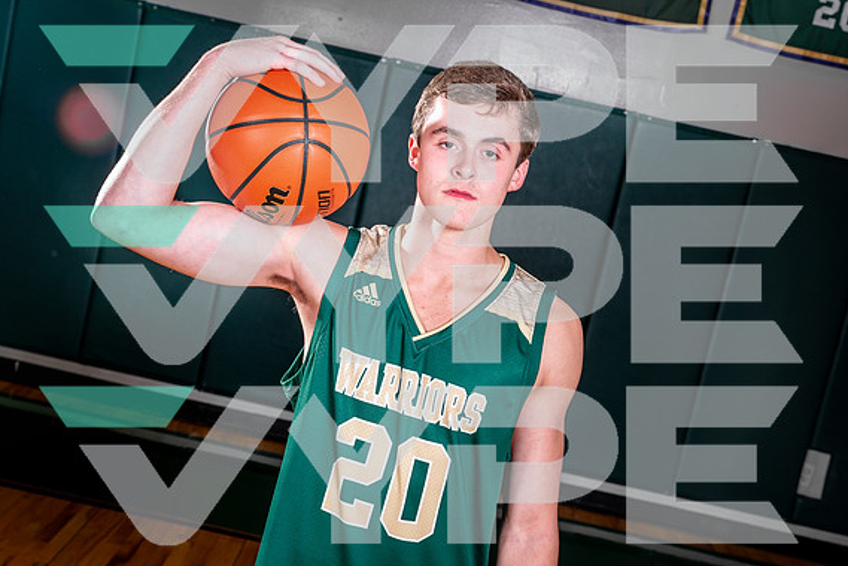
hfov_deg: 36.9
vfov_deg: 25.1
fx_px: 1273
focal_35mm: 54
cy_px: 285
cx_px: 423
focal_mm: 53
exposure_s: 1/60
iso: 200
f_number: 8
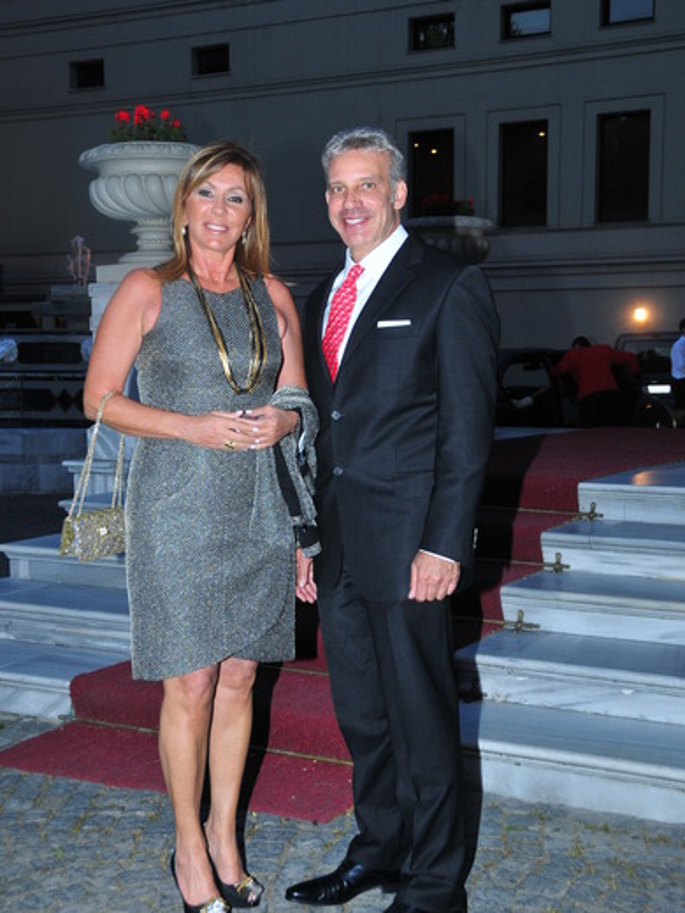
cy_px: 449
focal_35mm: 52
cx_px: 345
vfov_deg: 37.1
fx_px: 1360
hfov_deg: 28.3
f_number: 5.6
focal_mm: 31
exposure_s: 1/60
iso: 400
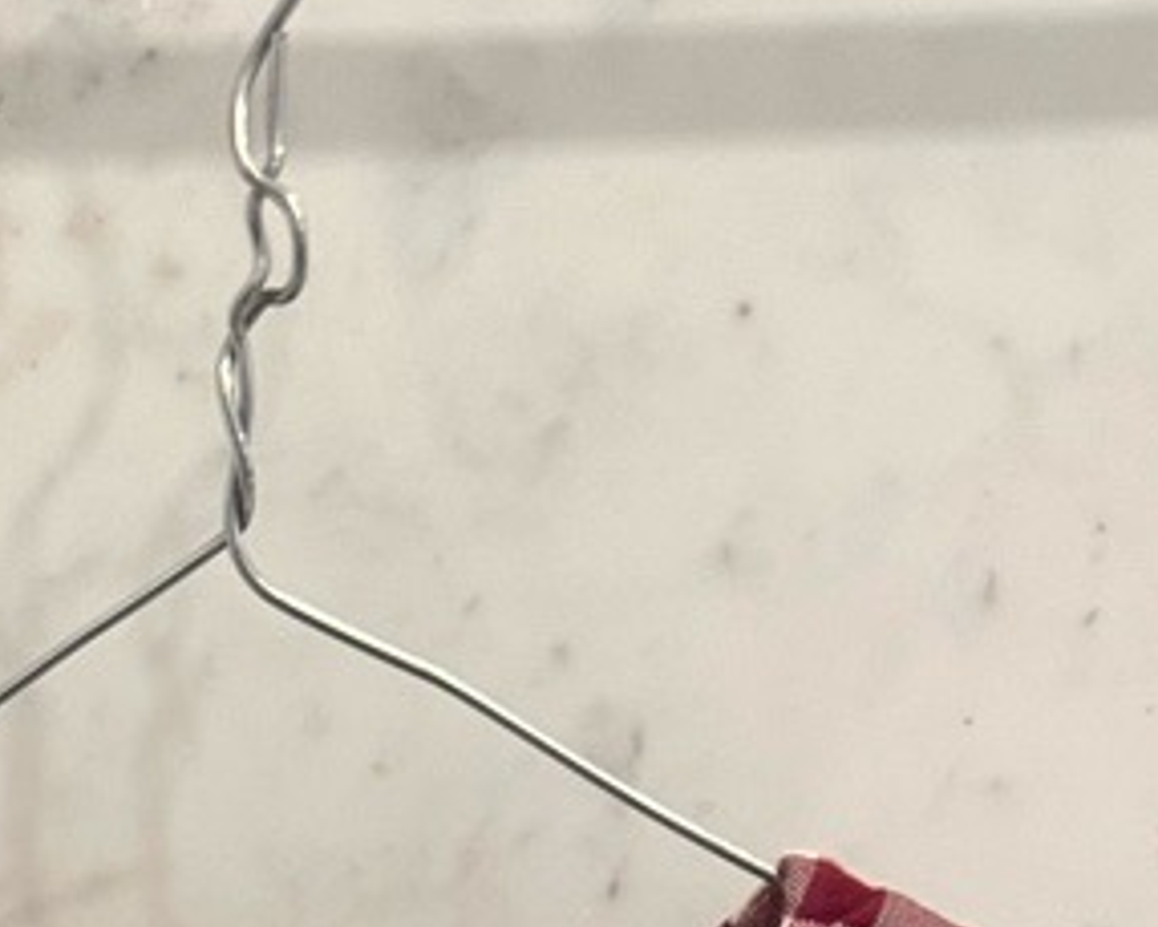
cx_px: 73
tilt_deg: -27.2
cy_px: 1858
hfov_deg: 22.6
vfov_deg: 15.1
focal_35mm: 82
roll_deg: +2.0
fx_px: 2811
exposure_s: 1/50
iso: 320
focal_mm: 6.86
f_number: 1.78
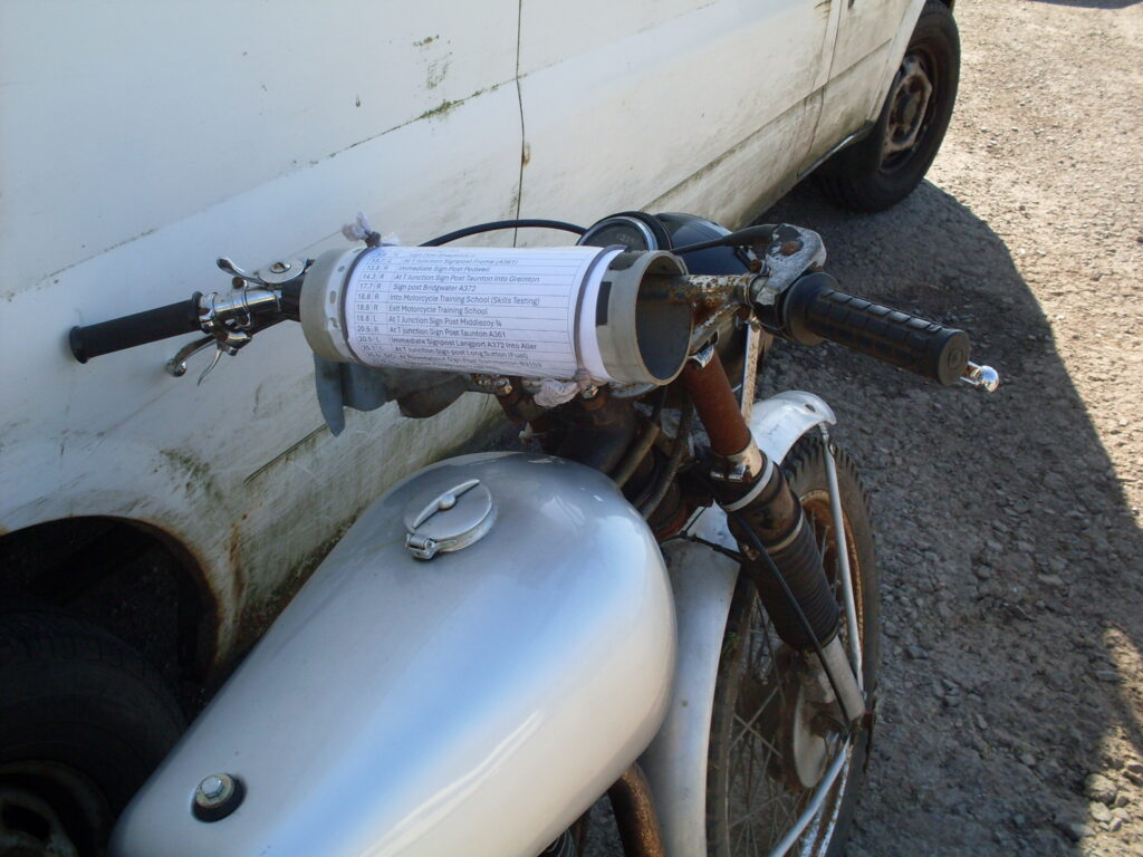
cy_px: 428
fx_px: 1255
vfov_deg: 37.7
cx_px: 572
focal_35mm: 38
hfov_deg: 49.0
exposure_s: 1/90
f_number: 8.4
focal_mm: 6.3
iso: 80
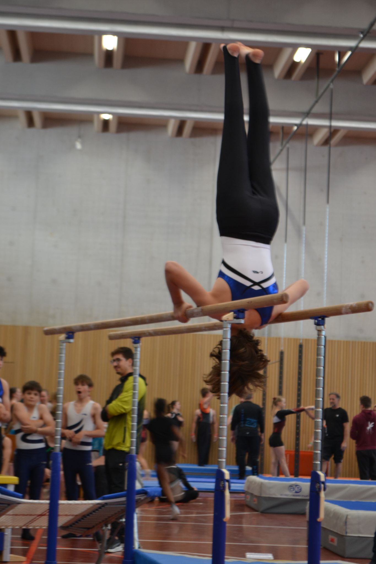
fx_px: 1222
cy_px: 282
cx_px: 188
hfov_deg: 17.5
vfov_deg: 26.0
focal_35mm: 78
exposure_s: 1/25
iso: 400
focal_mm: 52
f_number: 5.6
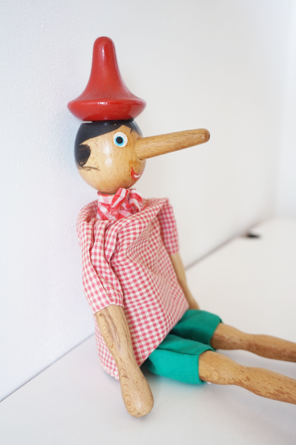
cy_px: 222
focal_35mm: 36
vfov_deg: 53.2
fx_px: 444
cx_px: 148
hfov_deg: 36.8
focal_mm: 24
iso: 320
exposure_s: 1/60
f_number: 4.5
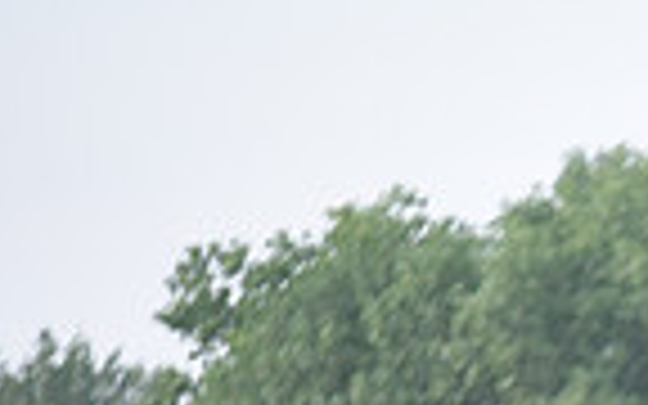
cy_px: 830
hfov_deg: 2.6
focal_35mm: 821
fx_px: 14499
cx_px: 1138
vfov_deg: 1.6
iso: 1250
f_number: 2.8
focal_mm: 200
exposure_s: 1/1600
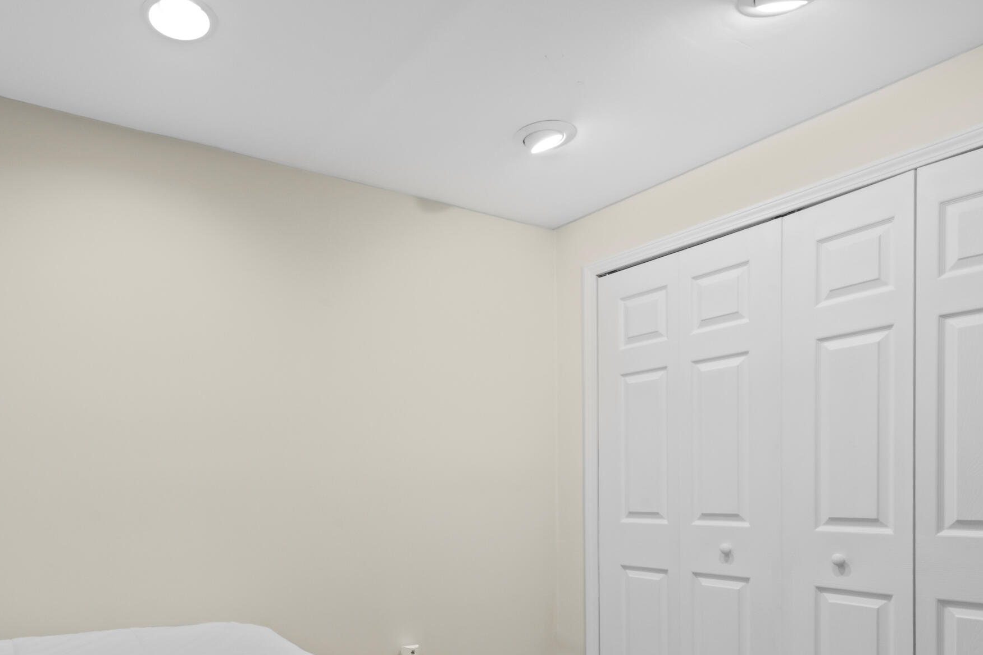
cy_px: 507
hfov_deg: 72.4
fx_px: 655
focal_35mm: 24
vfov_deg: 50.5
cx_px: 361
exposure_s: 1/4
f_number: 10
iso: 400
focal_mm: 14
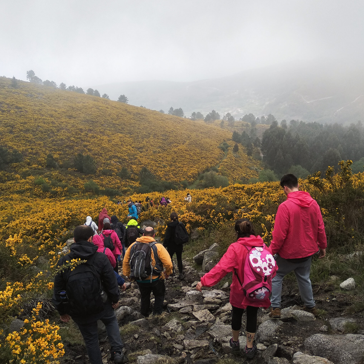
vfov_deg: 52.5
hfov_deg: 52.5
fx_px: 369
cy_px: 169
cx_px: 181
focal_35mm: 31
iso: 100
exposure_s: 1/400
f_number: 2.2
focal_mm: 3.83
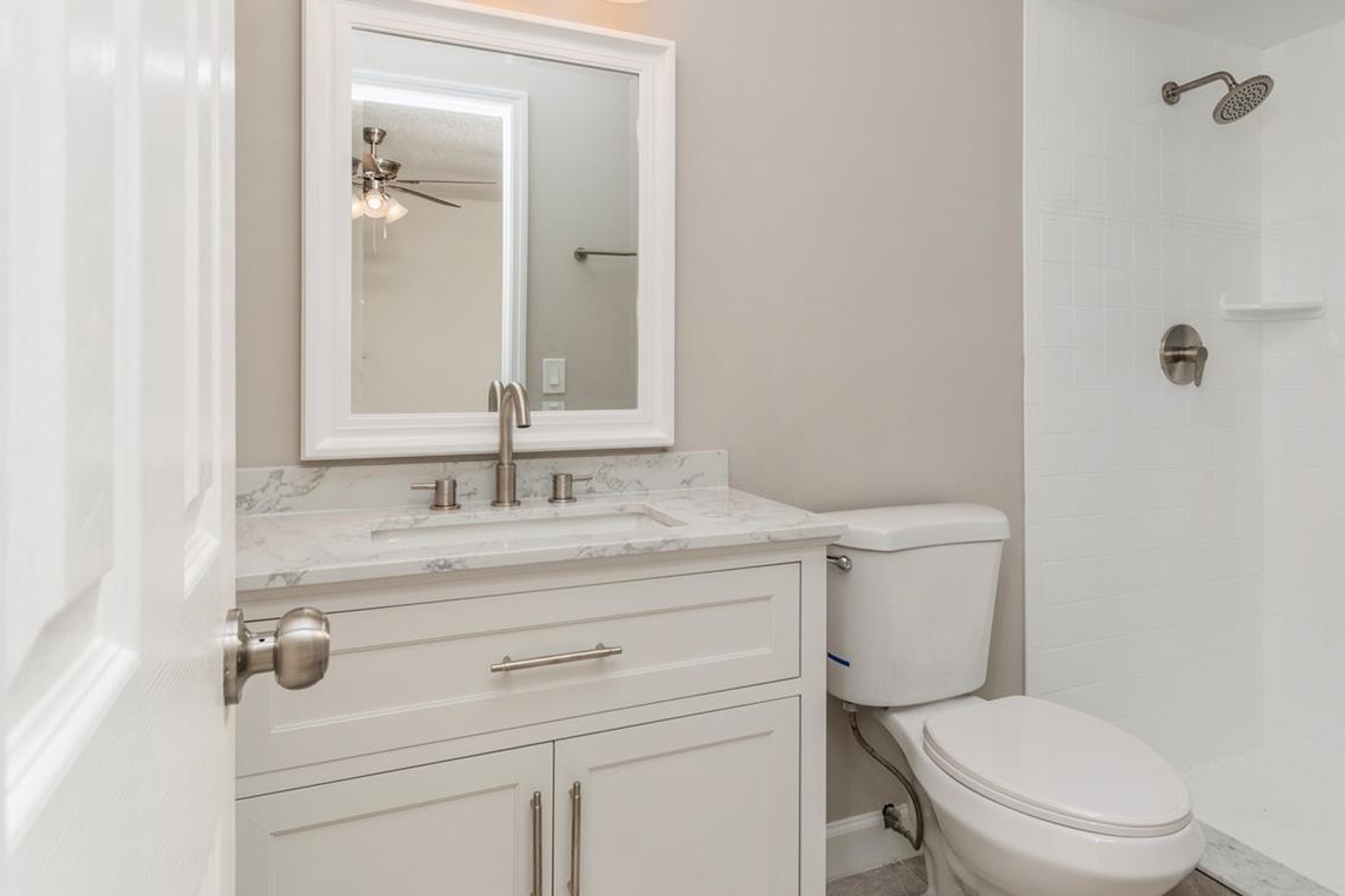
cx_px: 747
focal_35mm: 21
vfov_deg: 59.0
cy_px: 365
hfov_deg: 80.9
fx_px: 784
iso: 200
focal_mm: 10
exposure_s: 1/200
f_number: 8
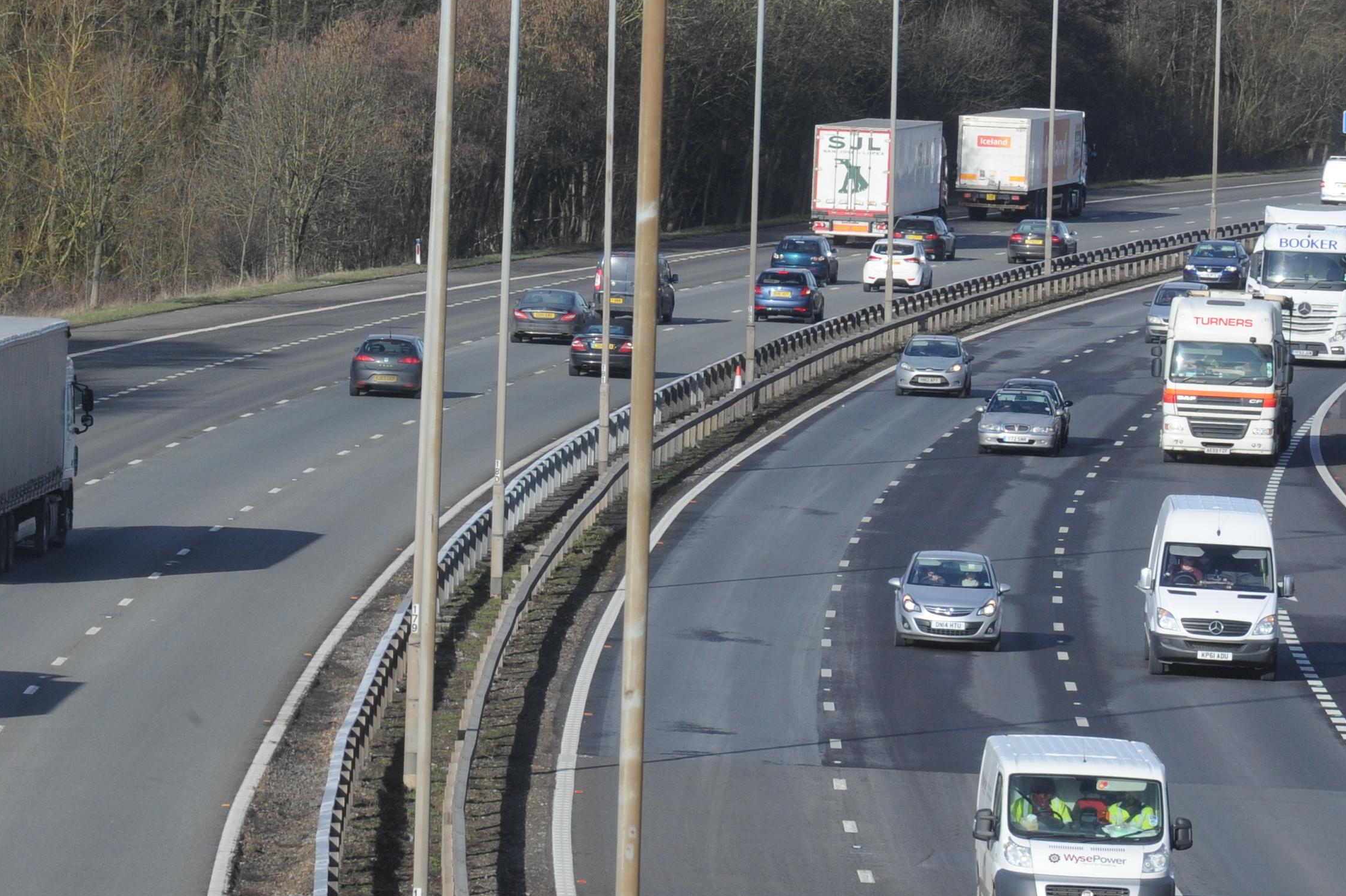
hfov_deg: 5.4
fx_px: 14237
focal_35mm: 381
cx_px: 297
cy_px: 405
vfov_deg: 3.6
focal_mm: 200
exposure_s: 1/400
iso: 640
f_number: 16
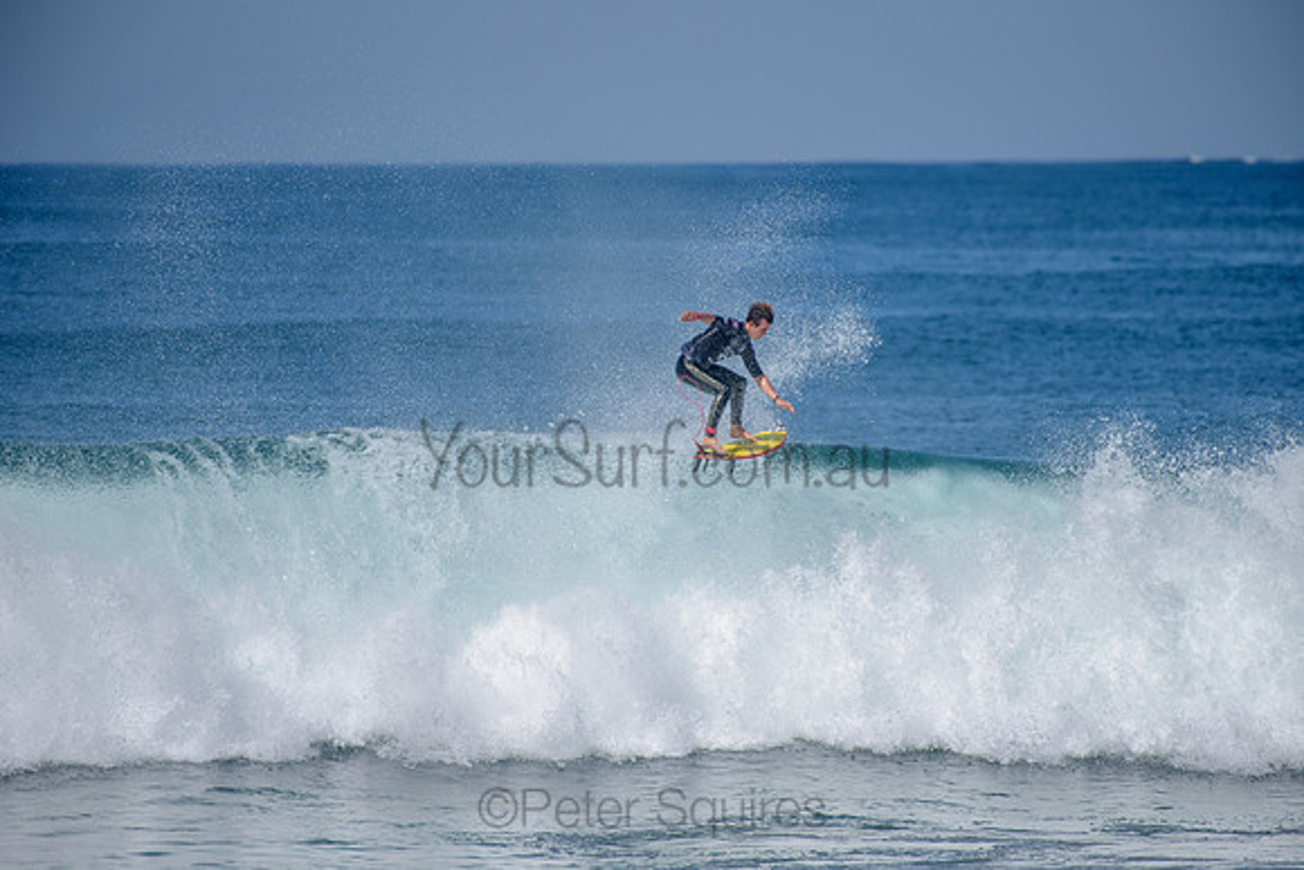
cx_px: 652
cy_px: 435
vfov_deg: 2.8
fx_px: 18114
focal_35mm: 500
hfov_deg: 4.1
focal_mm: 500
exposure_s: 1/2000
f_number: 5.6
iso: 160
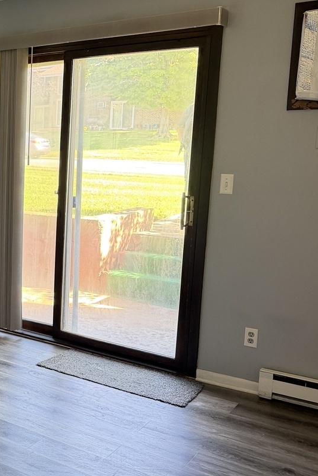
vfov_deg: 43.6
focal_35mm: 45
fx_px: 596
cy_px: 245
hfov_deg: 26.4
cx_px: -69
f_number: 1.78
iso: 250
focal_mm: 6.76
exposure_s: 1/60
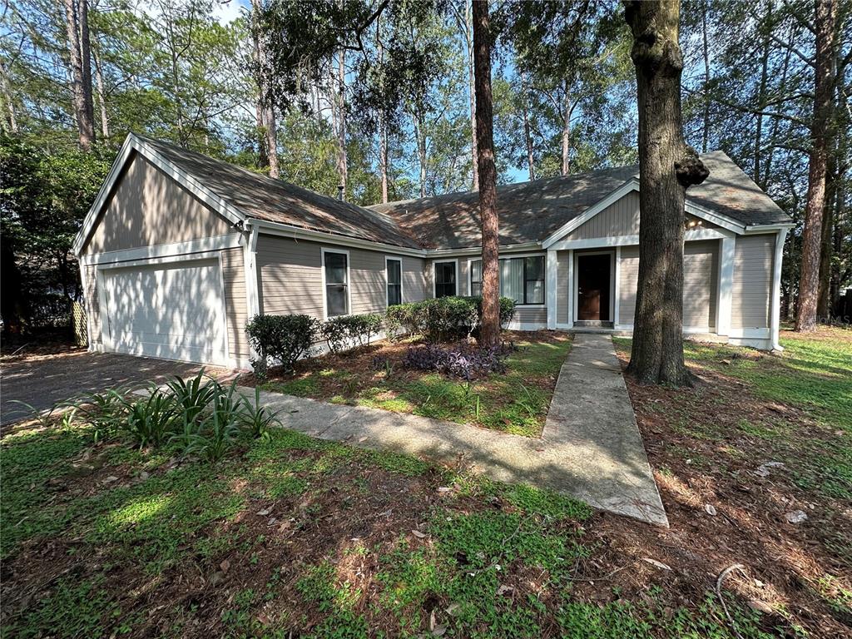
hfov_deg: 102.1
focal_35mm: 14
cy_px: 320
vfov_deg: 85.7
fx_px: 345
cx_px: 426
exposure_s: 1/295
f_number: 2.2
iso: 40
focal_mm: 2.22
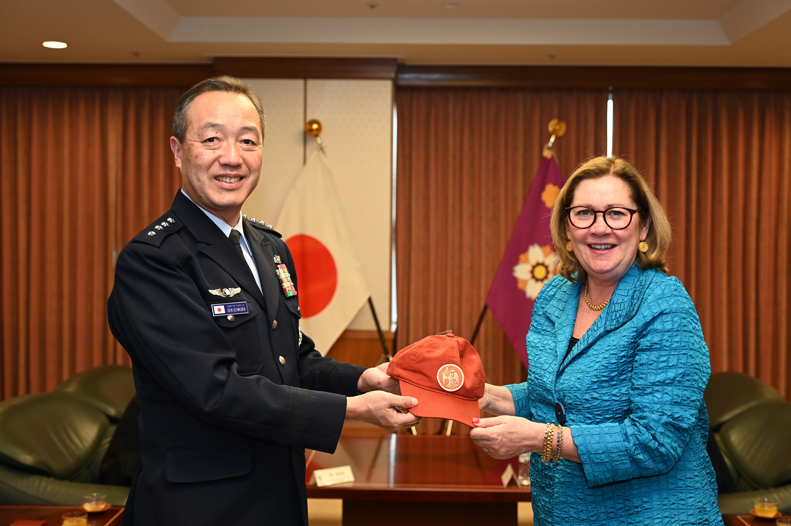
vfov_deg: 28.6
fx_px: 1032
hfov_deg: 41.9
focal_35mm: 47
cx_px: 396
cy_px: 263
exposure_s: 1/200
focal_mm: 47
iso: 1250
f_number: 4
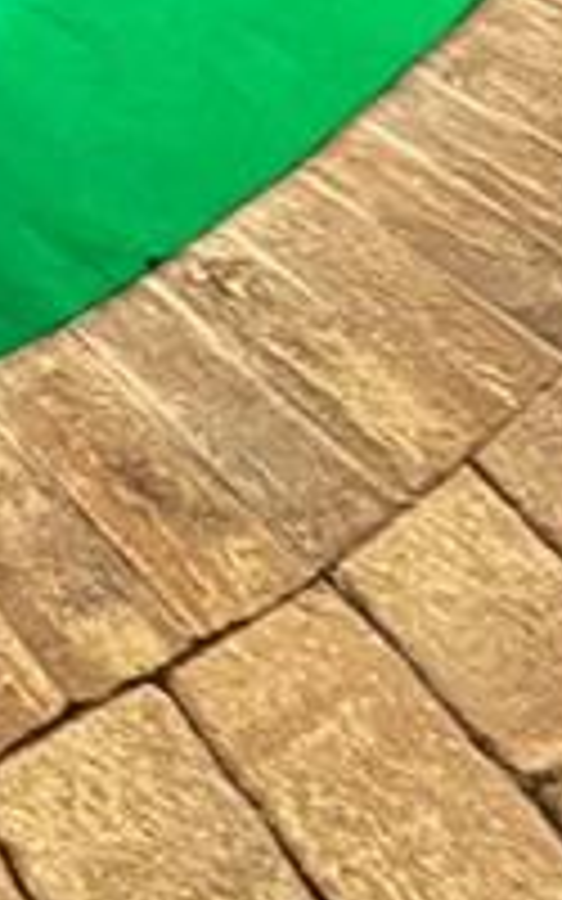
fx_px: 2181
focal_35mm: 89
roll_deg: -0.8
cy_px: -1030
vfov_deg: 16.2
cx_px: -728
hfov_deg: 12.1
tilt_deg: -13.1
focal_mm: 2.22
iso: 1000
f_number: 2.2
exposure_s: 1/7
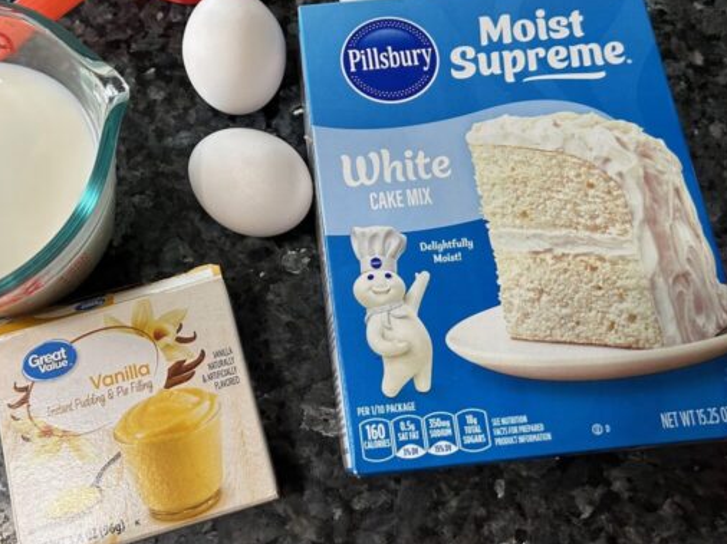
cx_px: 276
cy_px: 188
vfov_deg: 38.3
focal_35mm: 37
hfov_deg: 49.7
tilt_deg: -68.7
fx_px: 777
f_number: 1.5
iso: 125
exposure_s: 1/60
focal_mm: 5.7
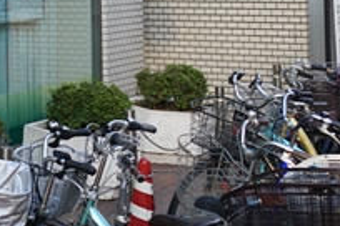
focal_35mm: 106
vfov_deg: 12.2
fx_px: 1001
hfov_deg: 16.4
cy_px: -126
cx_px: -260
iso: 125
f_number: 5
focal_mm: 18
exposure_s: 1/60
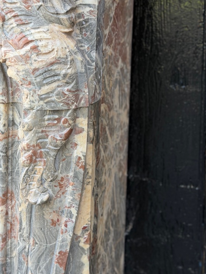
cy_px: 53
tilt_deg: -10.5
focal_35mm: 79
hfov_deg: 18.6
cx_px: 53
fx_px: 627
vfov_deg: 24.3
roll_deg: -0.9
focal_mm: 6.76
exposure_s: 1/123
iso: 50
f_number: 1.78
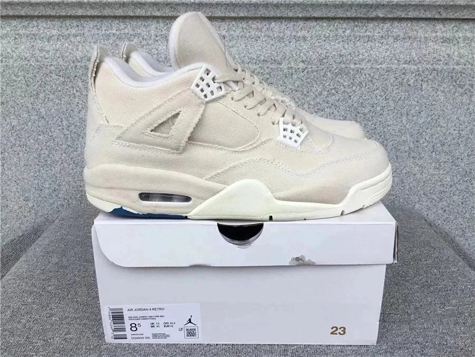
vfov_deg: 45.4
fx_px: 425
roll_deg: +0.0
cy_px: 178
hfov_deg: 58.4
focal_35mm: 31
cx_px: 238
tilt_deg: -19.3
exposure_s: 1/715
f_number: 2.4
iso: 25
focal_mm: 3.3
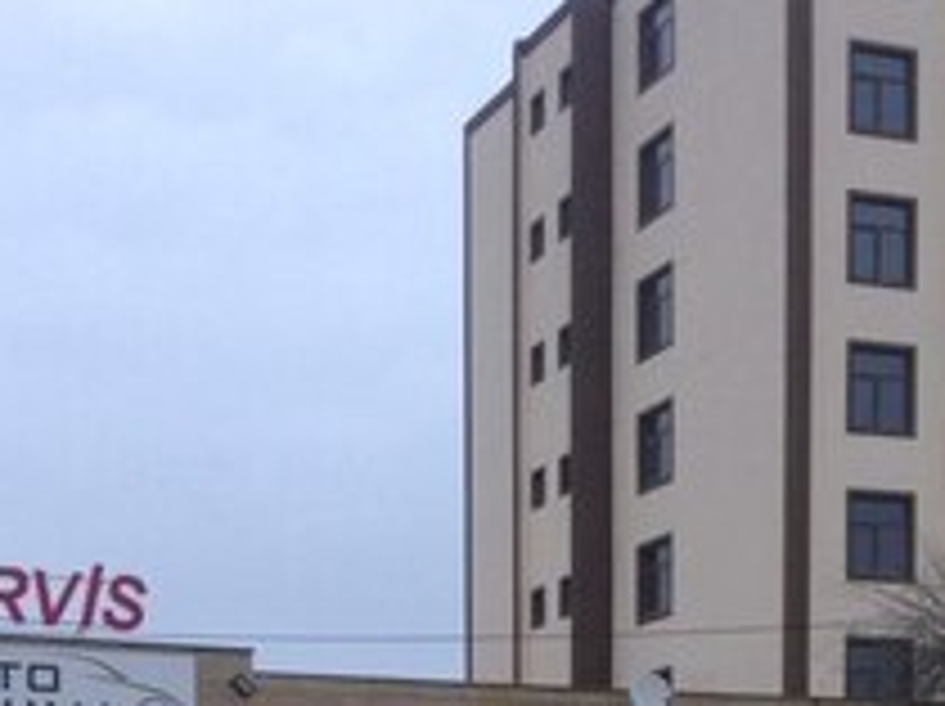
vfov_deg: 17.2
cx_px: 315
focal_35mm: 78
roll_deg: -0.6
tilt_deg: -1.0
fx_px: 2127
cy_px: 1030
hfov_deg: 24.9
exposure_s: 1/60
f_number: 2.4
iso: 64
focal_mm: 4.12
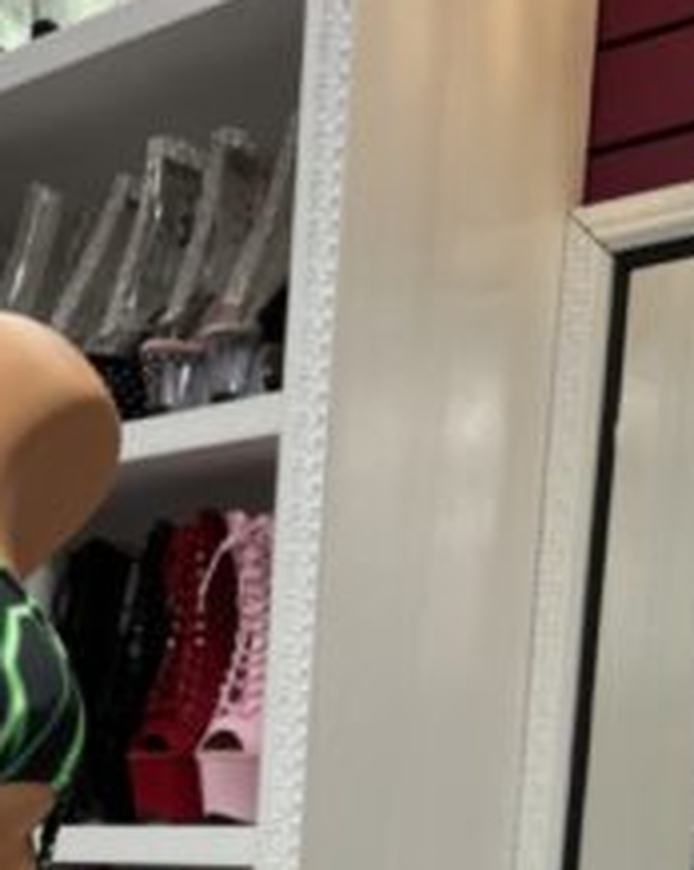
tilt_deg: -8.4
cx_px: -168
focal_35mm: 70
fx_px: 1800
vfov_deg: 24.2
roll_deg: -1.6
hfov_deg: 20.3
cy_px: 1089
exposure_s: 1/60
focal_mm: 5.7
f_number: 1.5
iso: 80
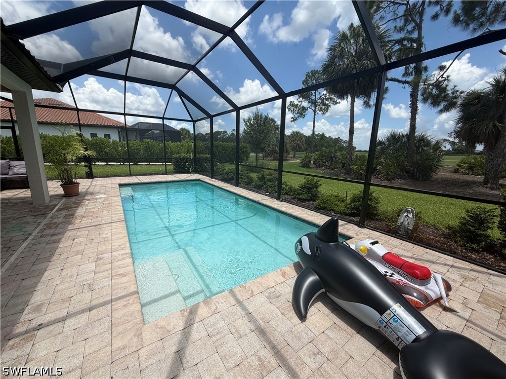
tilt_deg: -12.3
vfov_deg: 85.7
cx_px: 253
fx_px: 205
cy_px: 190
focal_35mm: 14
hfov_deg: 102.1
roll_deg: -1.9
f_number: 2.2
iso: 25
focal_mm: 2.22
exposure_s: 1/770
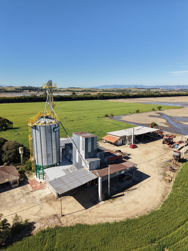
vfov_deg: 71.6
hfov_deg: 56.8
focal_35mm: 24
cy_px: 126
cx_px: 94
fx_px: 174
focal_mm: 8.67
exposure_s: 1/90
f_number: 1.8
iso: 120
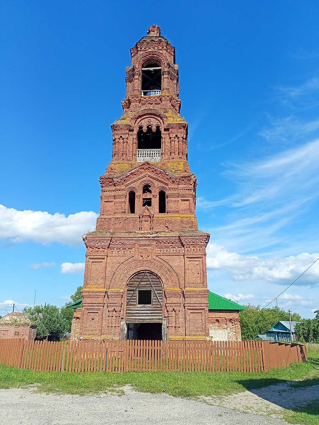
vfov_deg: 63.4
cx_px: 160
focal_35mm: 28
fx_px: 344
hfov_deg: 49.7
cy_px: 212
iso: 114
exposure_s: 1/2994
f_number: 1.8
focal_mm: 4.69
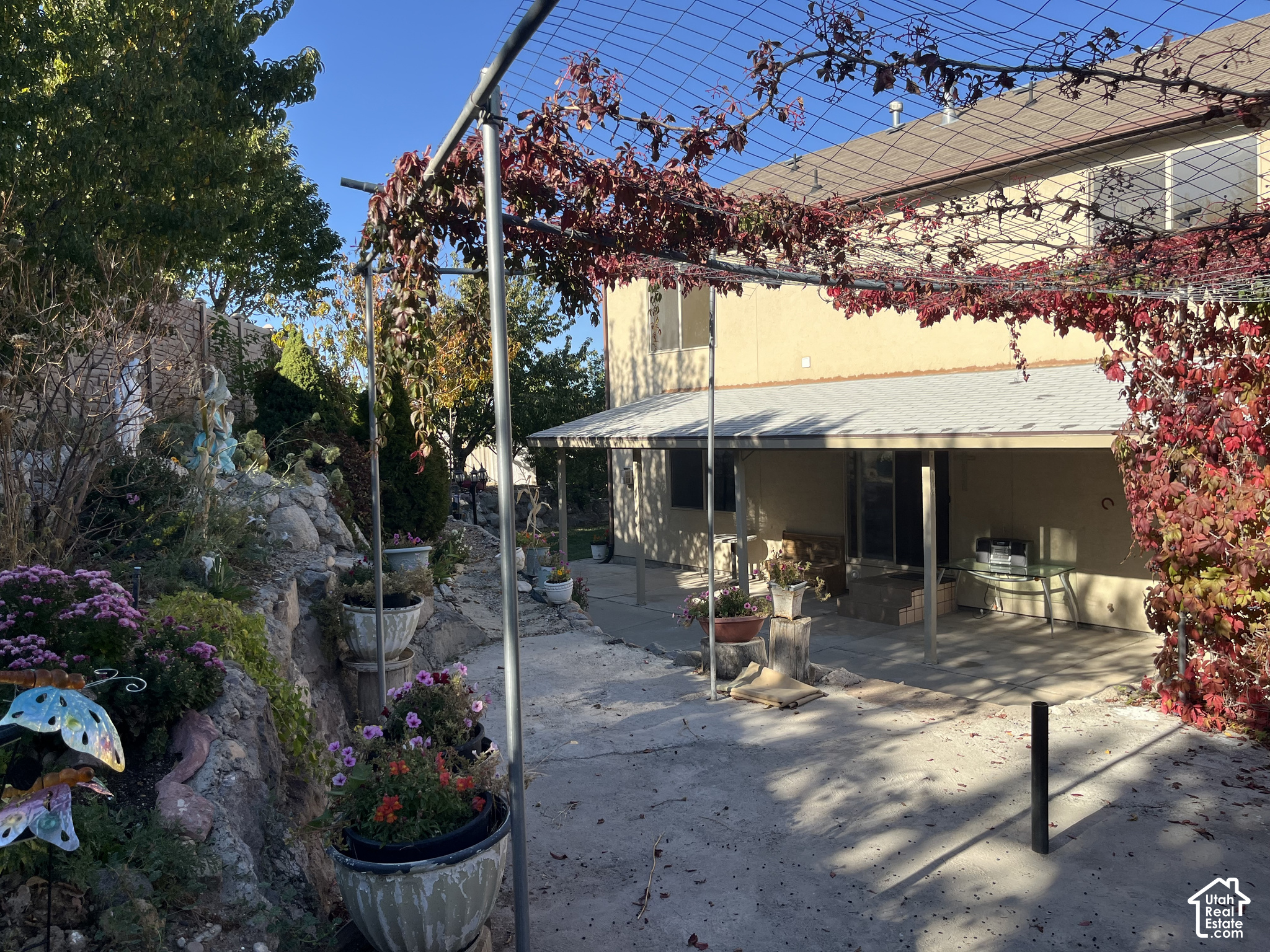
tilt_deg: -3.7
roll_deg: +1.7
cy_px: 476
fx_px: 954
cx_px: 635
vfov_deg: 53.1
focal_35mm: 26
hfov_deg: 67.3
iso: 50
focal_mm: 5.1
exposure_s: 1/1748
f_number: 1.6
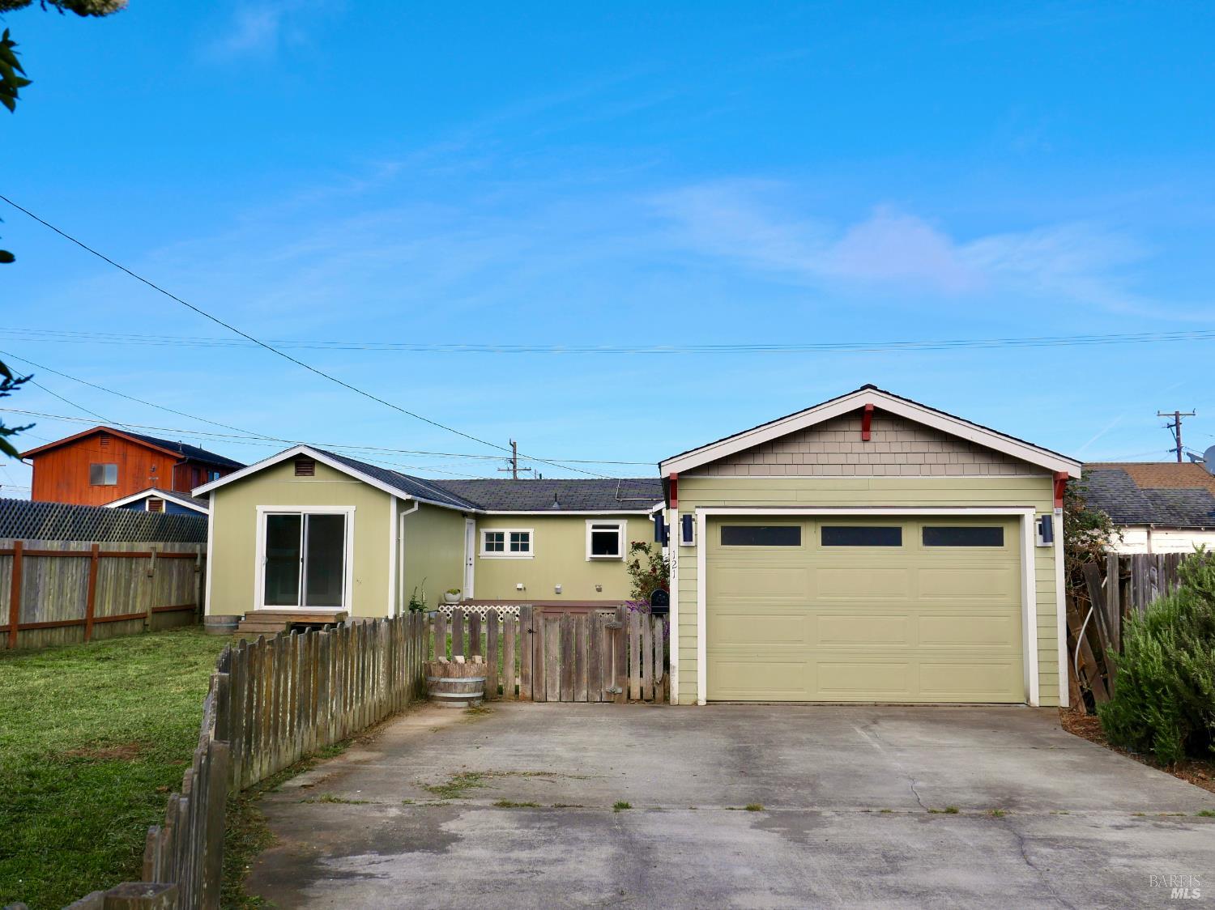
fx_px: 1193
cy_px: 455
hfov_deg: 54.0
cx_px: 608
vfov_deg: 41.8
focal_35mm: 34
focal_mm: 15.3
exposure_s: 1/500
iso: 200
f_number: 5.6
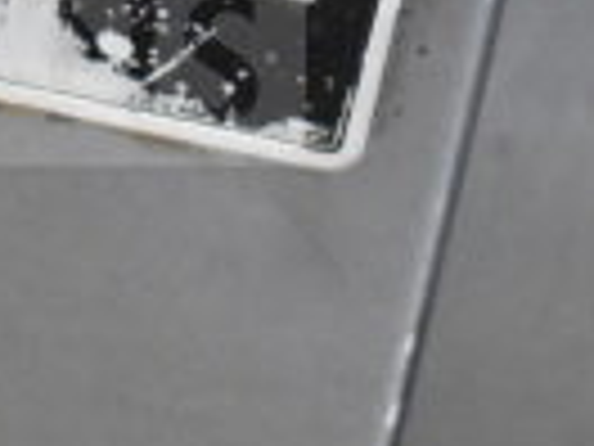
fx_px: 5508
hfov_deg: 6.1
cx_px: -202
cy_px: -191
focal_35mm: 321
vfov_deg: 4.6
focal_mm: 48
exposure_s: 1/80
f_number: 5.3
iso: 10000
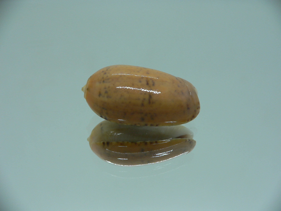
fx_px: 284
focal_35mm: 35
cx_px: 140
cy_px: 106
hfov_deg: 52.6
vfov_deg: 40.7
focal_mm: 4.6
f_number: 2.8
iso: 80
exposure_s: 1/60
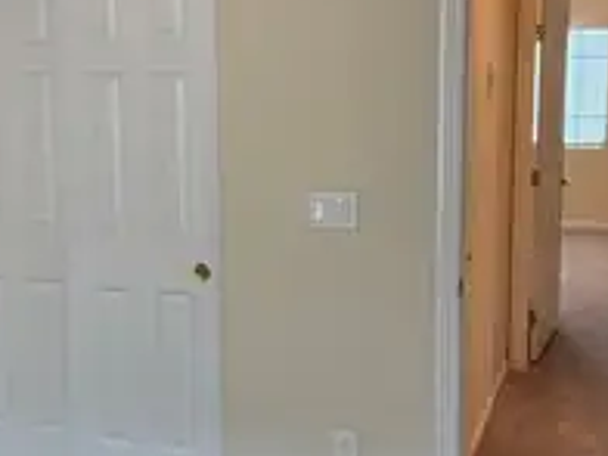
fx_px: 1001
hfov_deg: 33.7
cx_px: 261
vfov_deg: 25.7
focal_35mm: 57
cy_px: 217
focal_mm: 3
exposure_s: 1/60
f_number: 1.8
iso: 200
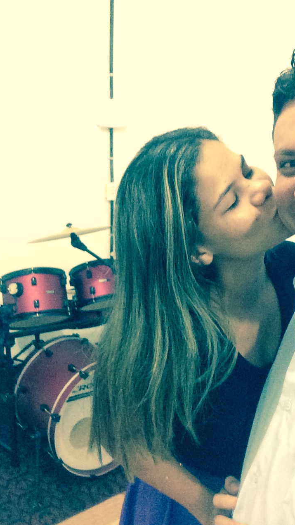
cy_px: 263
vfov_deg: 58.0
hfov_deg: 34.6
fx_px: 473
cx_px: 173
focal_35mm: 34
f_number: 2.4
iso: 400
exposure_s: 1/17
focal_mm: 2.15
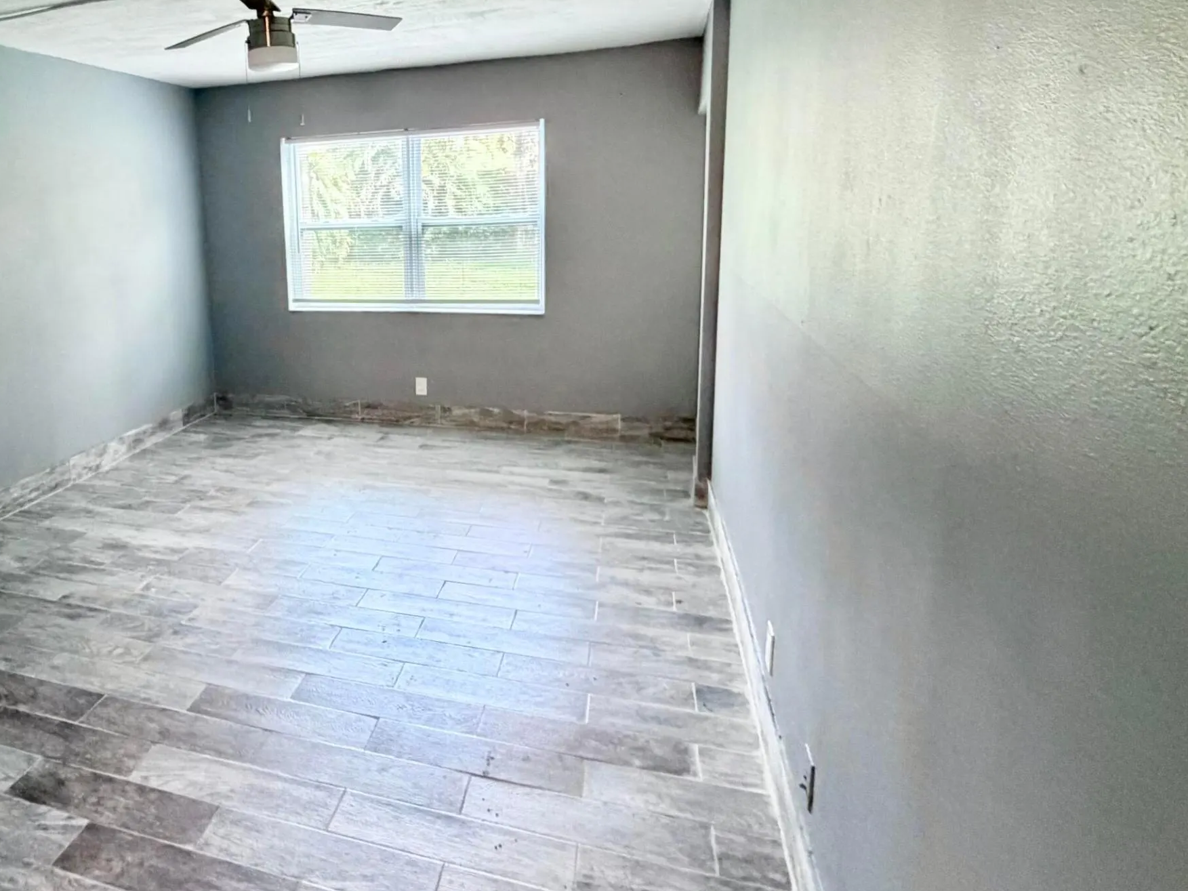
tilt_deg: -7.4
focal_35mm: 23
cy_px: 336
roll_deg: +1.7
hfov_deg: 70.6
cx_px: 348
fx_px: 789
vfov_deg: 58.2
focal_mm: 2.22
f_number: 2.2
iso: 500
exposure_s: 1/60
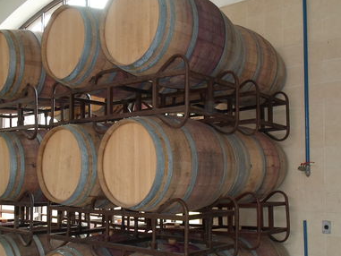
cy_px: 162
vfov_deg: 34.2
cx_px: 170
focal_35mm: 42
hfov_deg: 44.8
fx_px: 414
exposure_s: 1/30
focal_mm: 4.5
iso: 120
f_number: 2.5
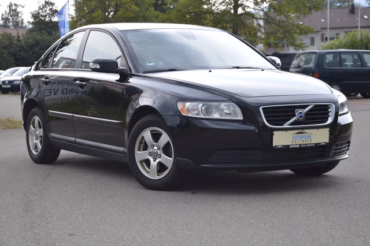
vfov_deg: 17.5
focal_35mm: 78
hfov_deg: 26.0
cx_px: 185
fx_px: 801
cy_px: 123
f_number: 5.6
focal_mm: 52
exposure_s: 1/125
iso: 280
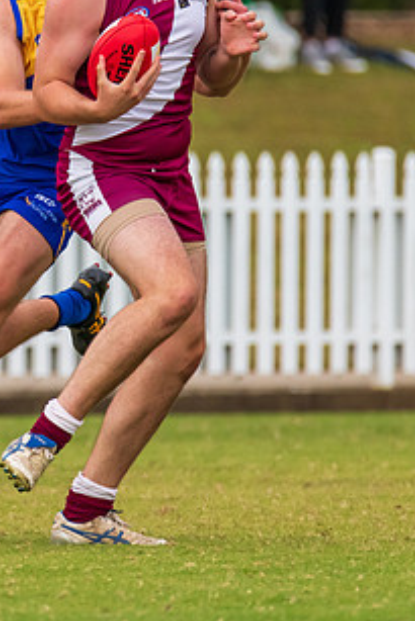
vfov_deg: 1.4
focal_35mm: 1461
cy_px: 110
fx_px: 25233
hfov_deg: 0.9
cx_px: -163
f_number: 7.1
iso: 1000
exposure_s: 1/1250
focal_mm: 550
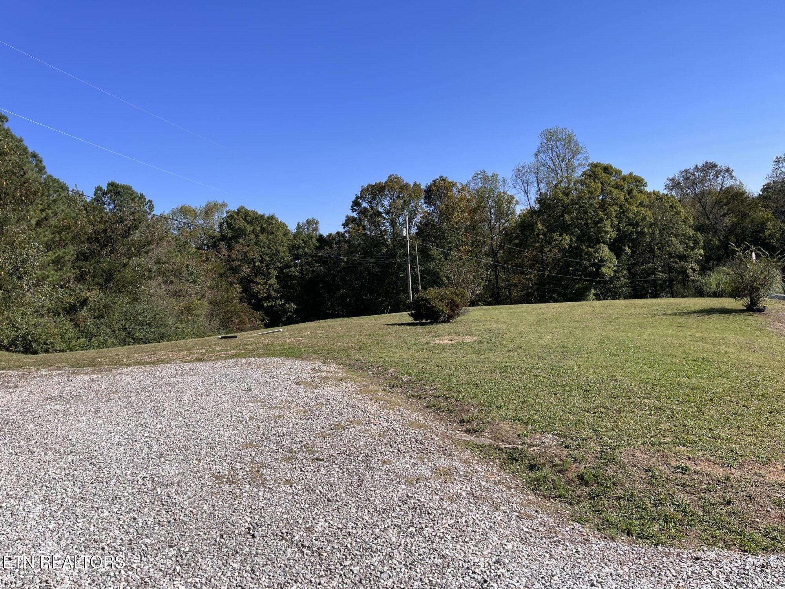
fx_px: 590
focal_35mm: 26
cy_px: 294
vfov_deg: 53.1
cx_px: 392
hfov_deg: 67.3
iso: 50
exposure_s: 1/3049
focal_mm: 5.1
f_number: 1.6
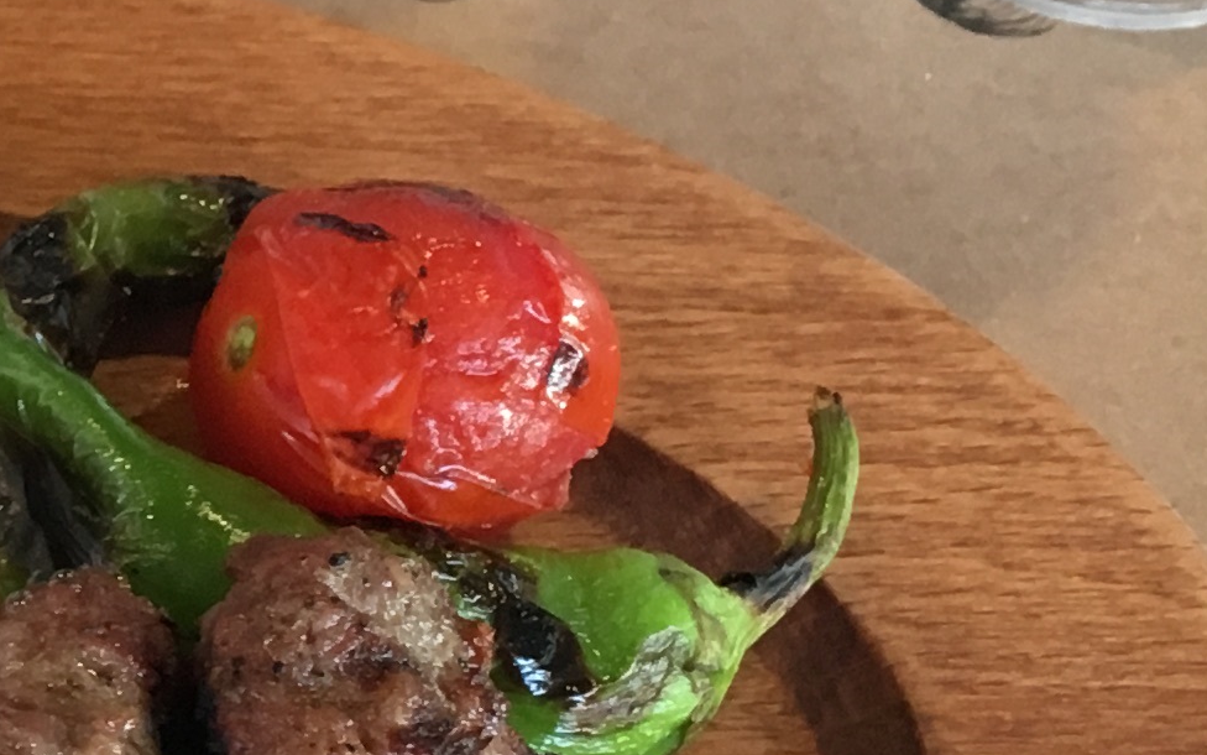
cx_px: -796
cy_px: 739
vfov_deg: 10.2
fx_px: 4178
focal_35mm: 127
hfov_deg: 14.8
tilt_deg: -54.4
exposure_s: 1/33
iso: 125
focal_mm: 4.15
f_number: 2.2
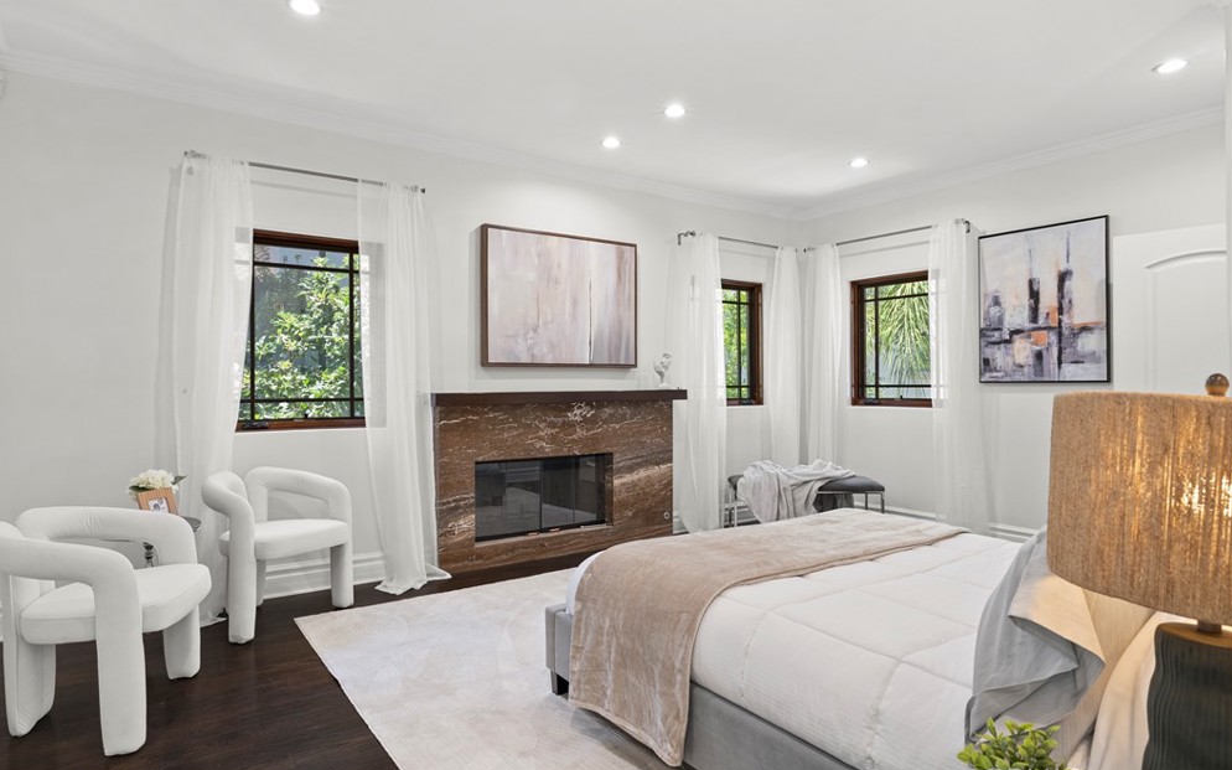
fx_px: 705
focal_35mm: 21
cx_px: 605
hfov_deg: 82.3
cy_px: 374
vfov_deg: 57.2
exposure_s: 1
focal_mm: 20
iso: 250
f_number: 8
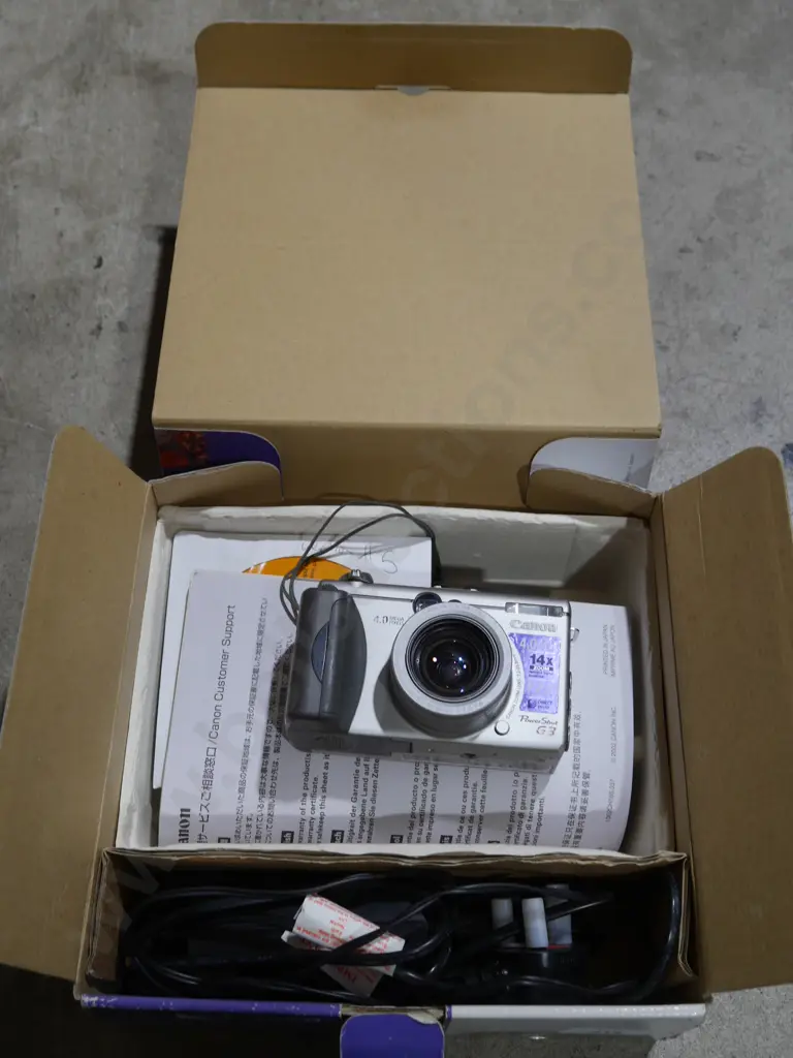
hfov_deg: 34.3
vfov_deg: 44.8
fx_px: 1283
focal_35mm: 42
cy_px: 529
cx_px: 396
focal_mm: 21
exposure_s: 1/60
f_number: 4.6
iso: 200
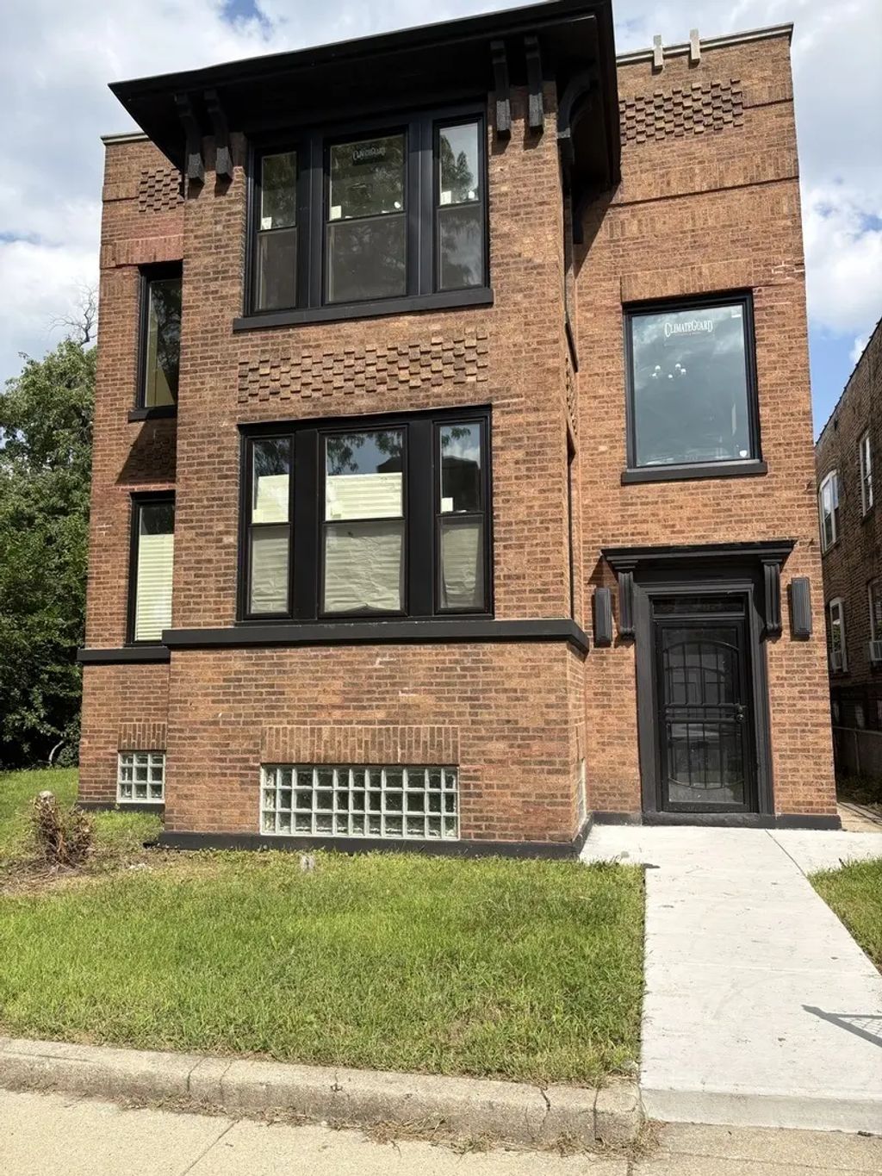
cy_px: 588
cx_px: 441
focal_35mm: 26
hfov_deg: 53.1
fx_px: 883
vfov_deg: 67.3
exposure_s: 1/2865
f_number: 1.6
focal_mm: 5.96
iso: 50
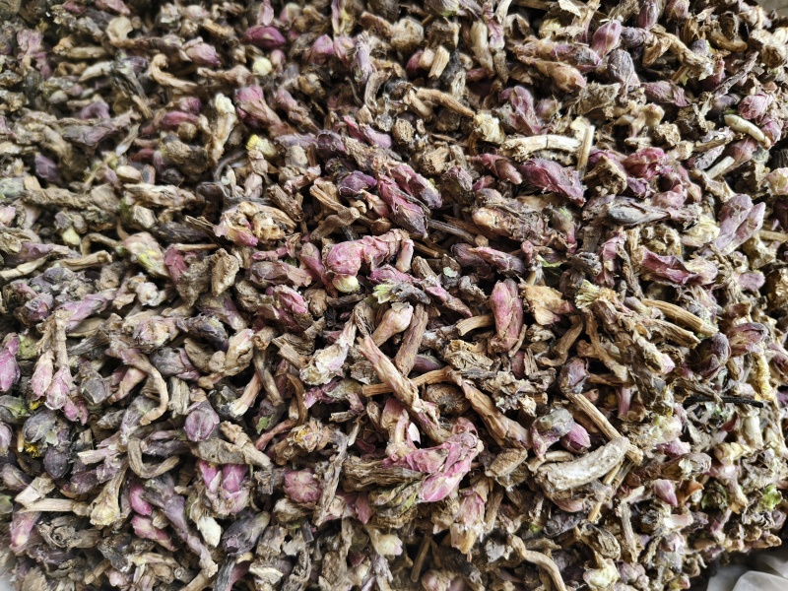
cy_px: 296
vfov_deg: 58.9
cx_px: 394
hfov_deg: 73.9
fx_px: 524
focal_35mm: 23
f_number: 1.88
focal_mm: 5.56
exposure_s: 1/201
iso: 71
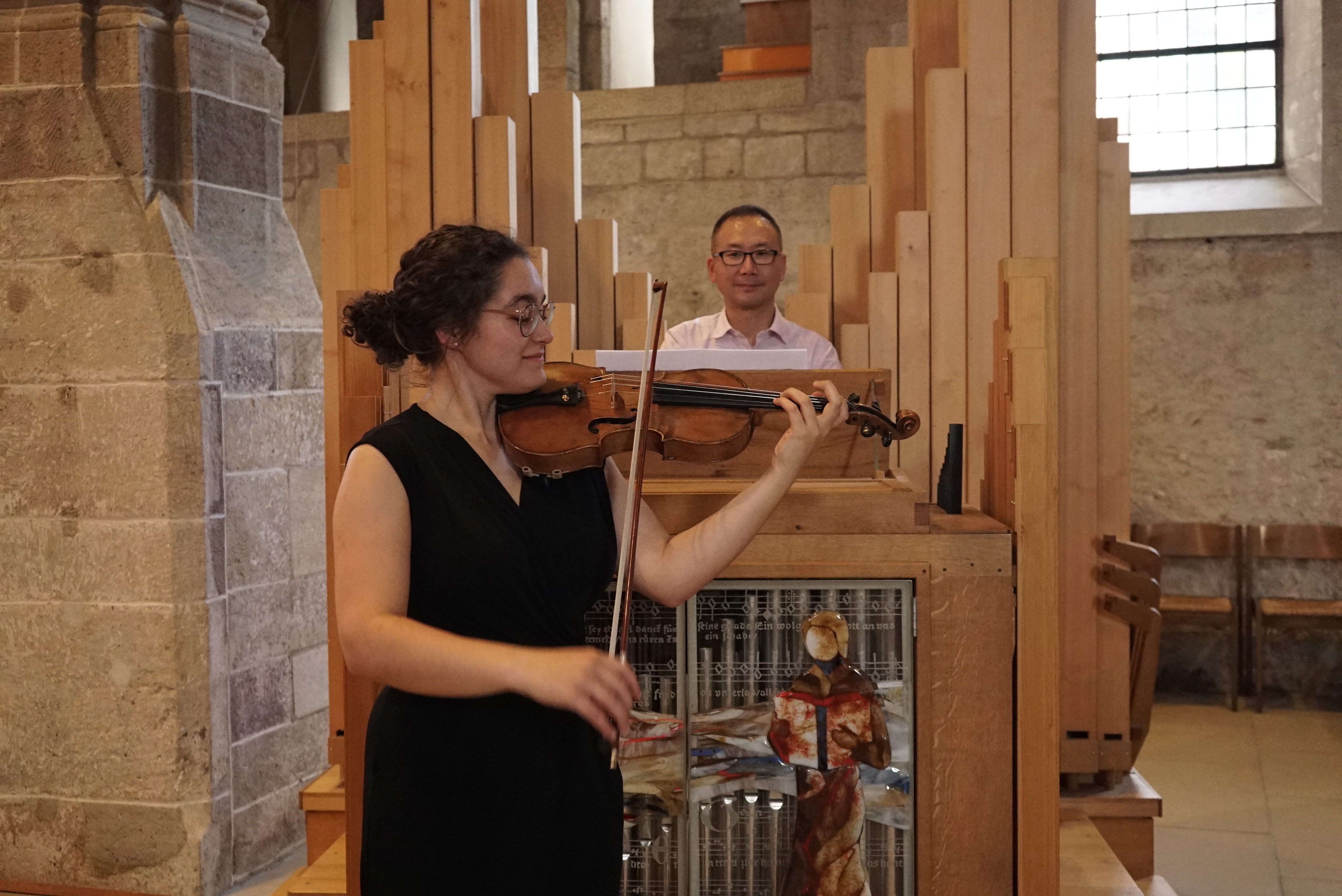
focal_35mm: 42
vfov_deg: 31.9
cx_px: 671
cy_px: 448
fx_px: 1566
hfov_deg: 46.4
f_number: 5.6
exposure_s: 1/60
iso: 8000
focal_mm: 42
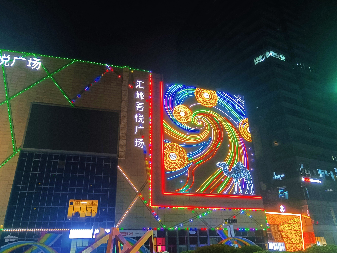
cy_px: 126
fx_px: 263
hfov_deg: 65.3
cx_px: 168
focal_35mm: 27
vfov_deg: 51.4
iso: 1092
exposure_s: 1/33.3
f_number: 1.9
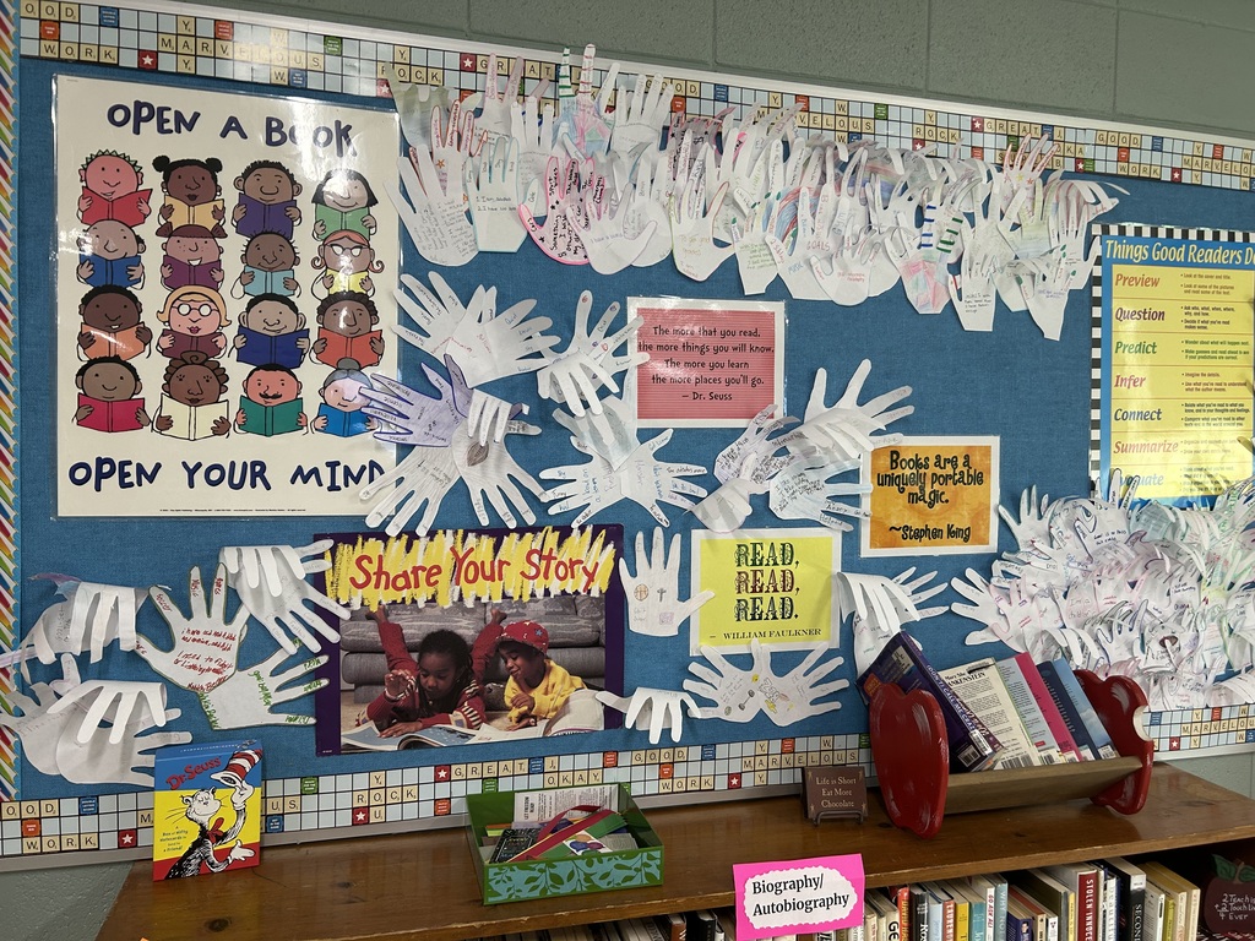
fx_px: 943
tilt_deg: -3.1
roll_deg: -1.9
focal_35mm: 26
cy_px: 470
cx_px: 628
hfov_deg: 67.3
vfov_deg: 53.1
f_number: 1.5
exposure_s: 1/60
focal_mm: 5.7
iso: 100
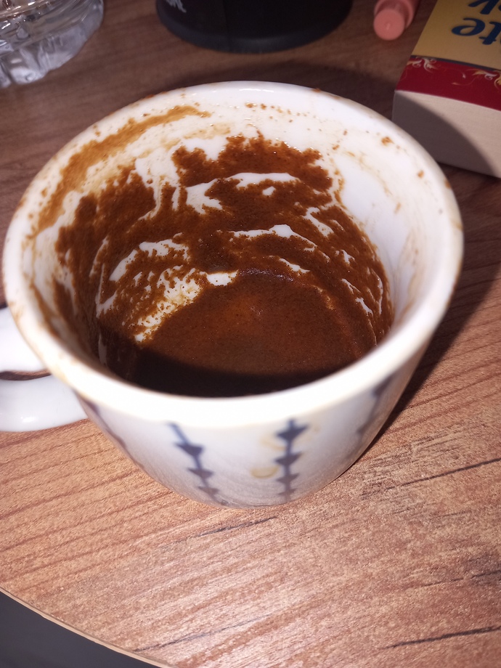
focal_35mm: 27
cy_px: 334
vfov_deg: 65.3
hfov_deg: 51.4
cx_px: 250
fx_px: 521
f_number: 1.8
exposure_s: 1/100
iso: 32
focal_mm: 4
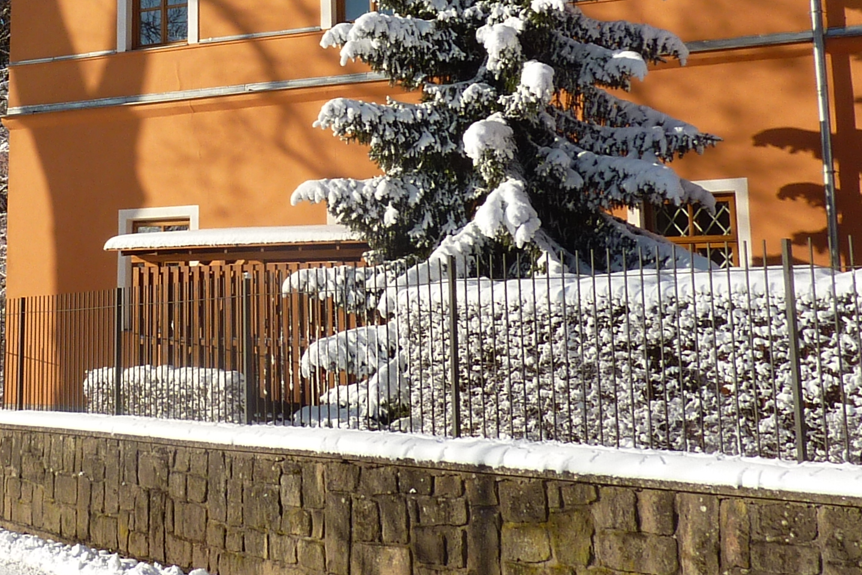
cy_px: 16
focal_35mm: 66
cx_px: 92
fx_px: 1580
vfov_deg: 20.1
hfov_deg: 29.3
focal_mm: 4.1
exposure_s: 1/500
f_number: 5
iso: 80
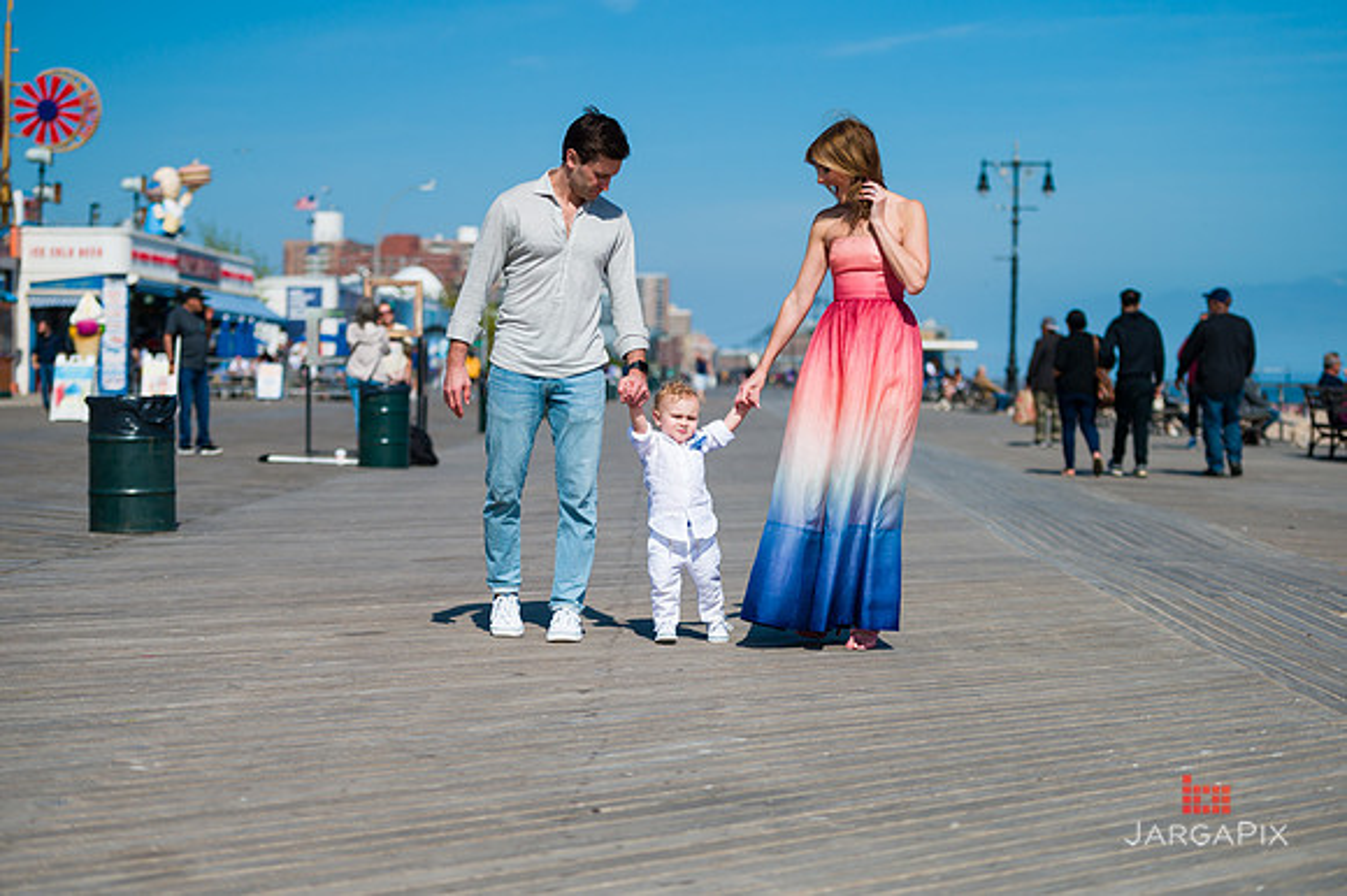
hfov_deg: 25.4
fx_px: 2992
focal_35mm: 80
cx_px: 674
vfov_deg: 17.0
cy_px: 448
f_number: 3.2
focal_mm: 80
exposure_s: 1/6400
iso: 200
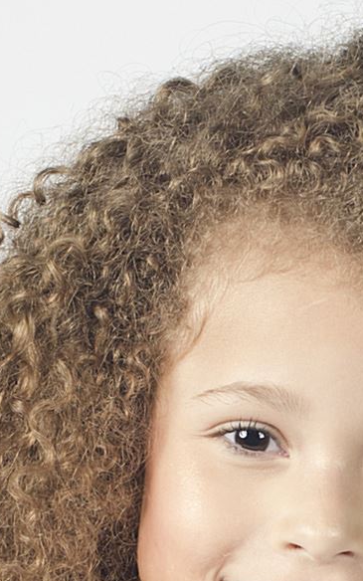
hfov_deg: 4.7
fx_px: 4464
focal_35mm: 282
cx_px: 308
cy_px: 878
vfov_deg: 7.3
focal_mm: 60
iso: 200
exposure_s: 1/125
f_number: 9
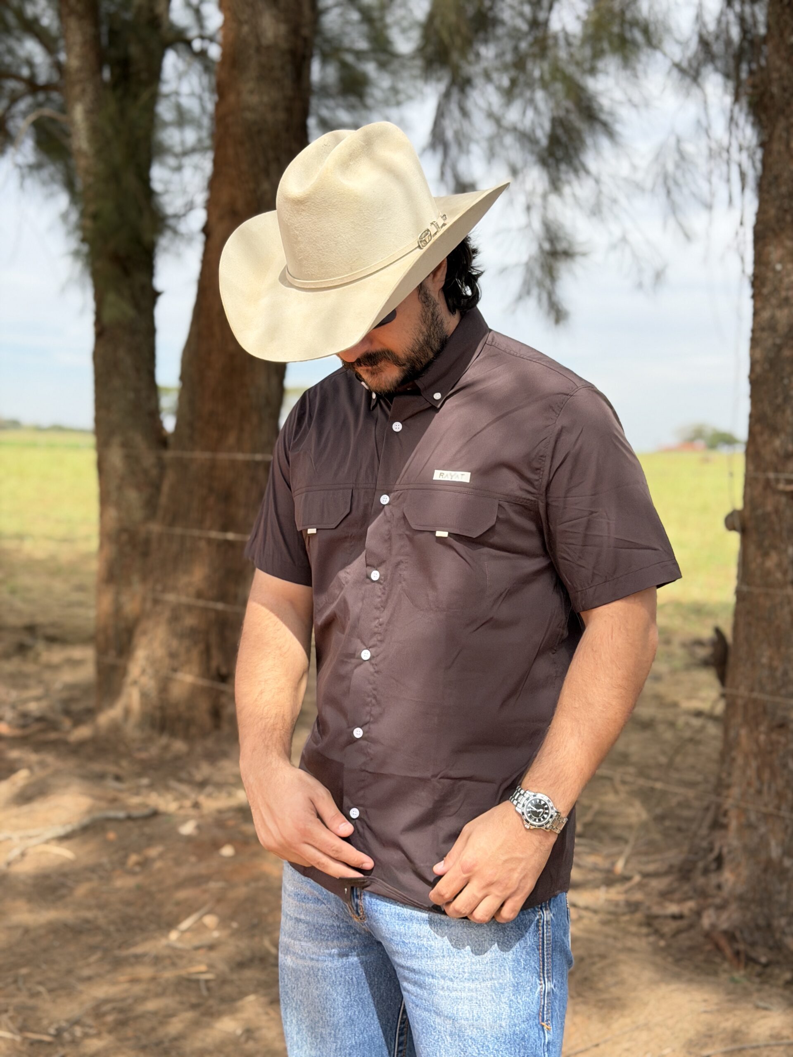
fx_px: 1466
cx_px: 396
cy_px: 528
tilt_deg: -2.2
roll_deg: -2.6
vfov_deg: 39.7
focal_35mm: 48
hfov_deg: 30.3
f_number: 1.78
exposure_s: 1/3704
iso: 64
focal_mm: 6.76
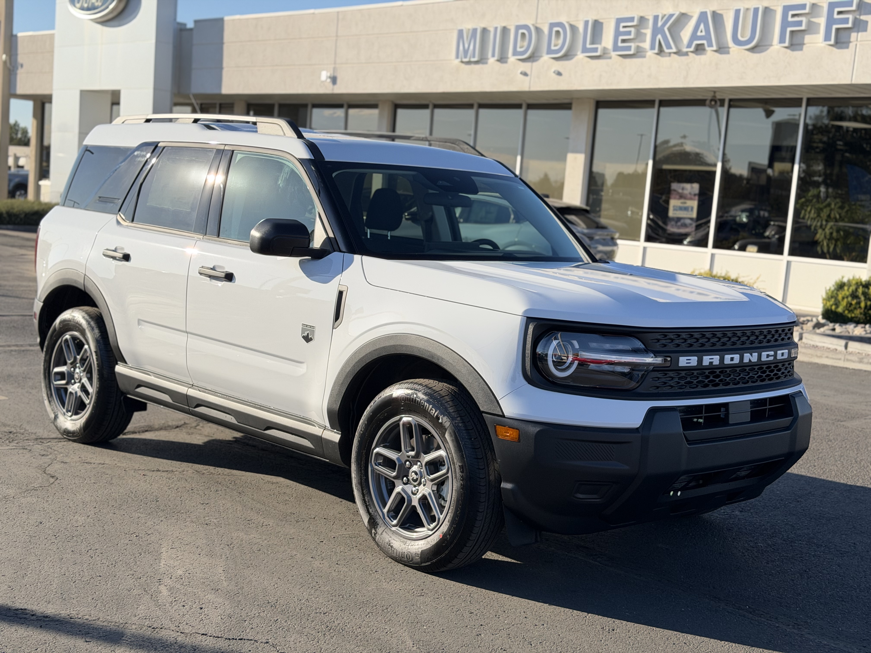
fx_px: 1208
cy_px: 326
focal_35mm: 48
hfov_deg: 39.7
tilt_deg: -5.2
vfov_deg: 30.3
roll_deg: -3.7
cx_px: 436
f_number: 1.78
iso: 100
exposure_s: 1/2273
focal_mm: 6.76
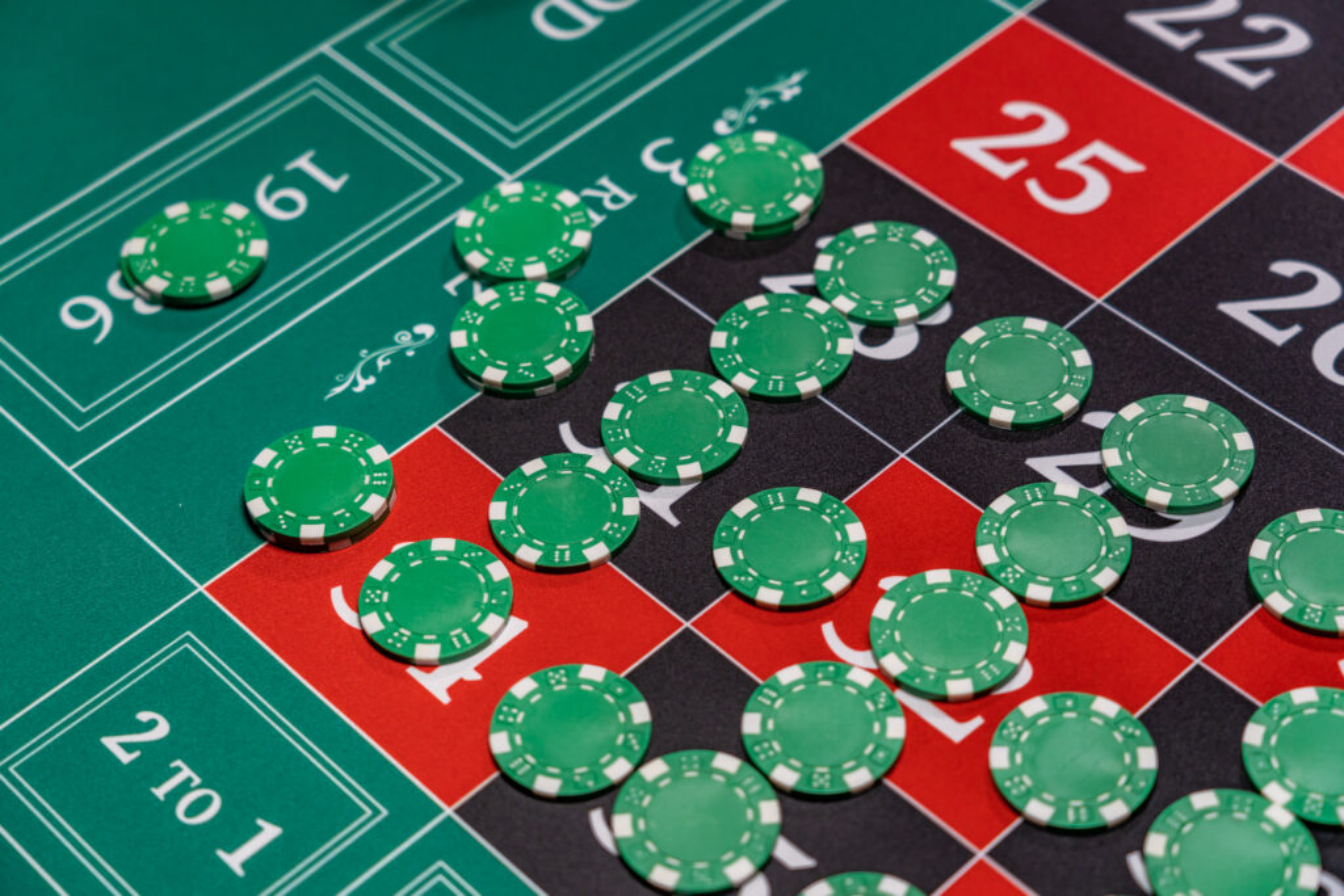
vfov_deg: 19.5
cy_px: 448
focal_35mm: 70
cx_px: 672
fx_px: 2614
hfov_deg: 28.8
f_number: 4.5
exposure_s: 1/60
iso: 400
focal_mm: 70
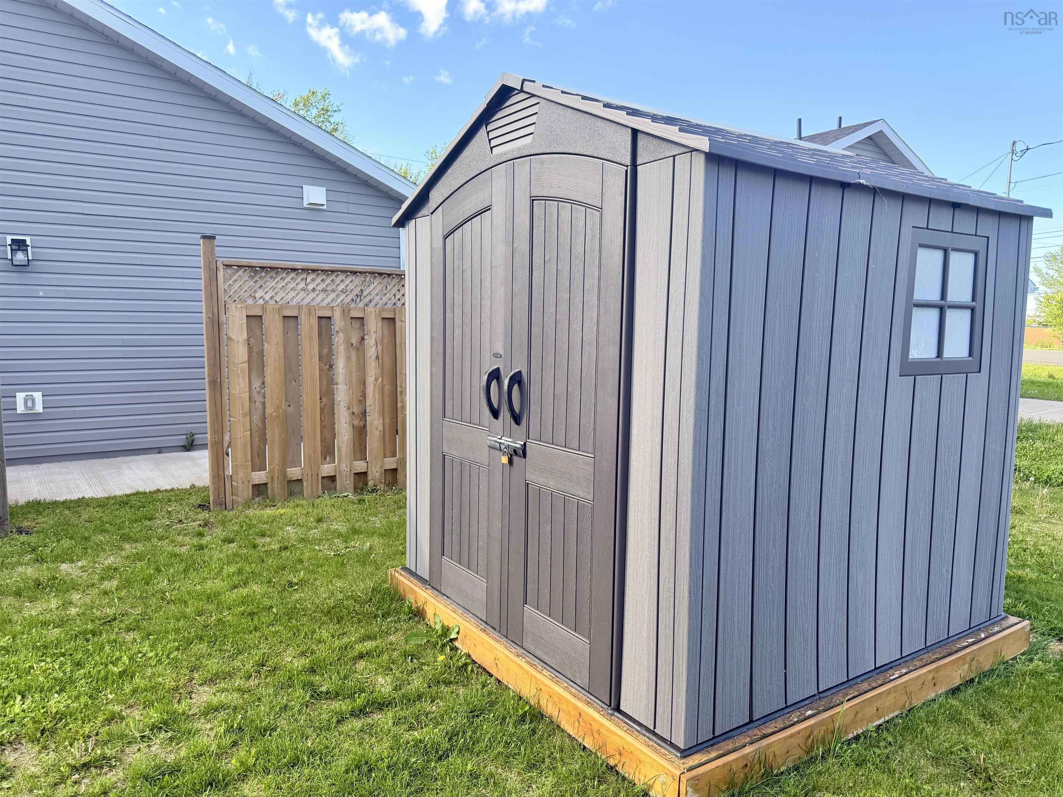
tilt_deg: -6.2
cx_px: 532
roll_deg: -0.1
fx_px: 737
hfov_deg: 71.6
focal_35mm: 24
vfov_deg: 56.8
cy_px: 398
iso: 100
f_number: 1.78
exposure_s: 1/1139
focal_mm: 6.76
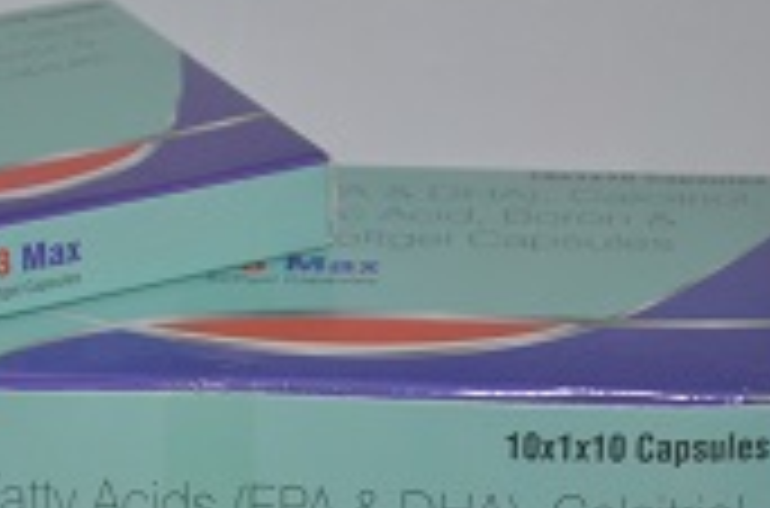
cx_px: 135
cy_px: 526
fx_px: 4629
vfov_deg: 6.3
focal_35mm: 217
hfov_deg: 9.5
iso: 800
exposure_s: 1/60
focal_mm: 62
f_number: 5.3
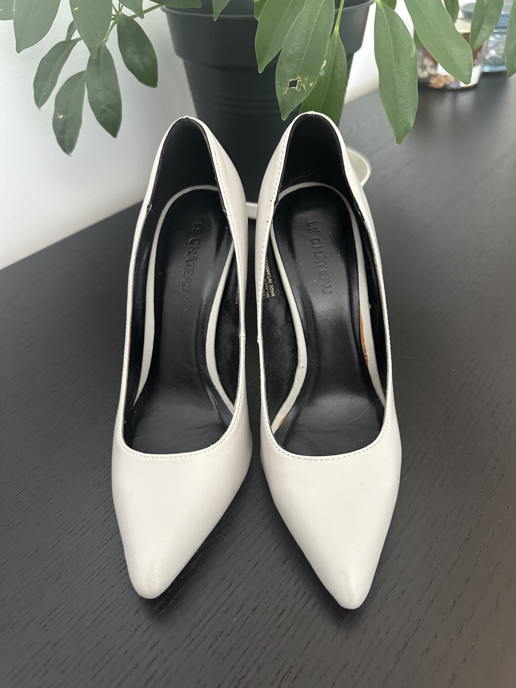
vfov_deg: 71.6
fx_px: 477
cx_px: 258
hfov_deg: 56.8
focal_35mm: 24
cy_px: 344
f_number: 1.78
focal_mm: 6.86
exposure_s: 1/60
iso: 400
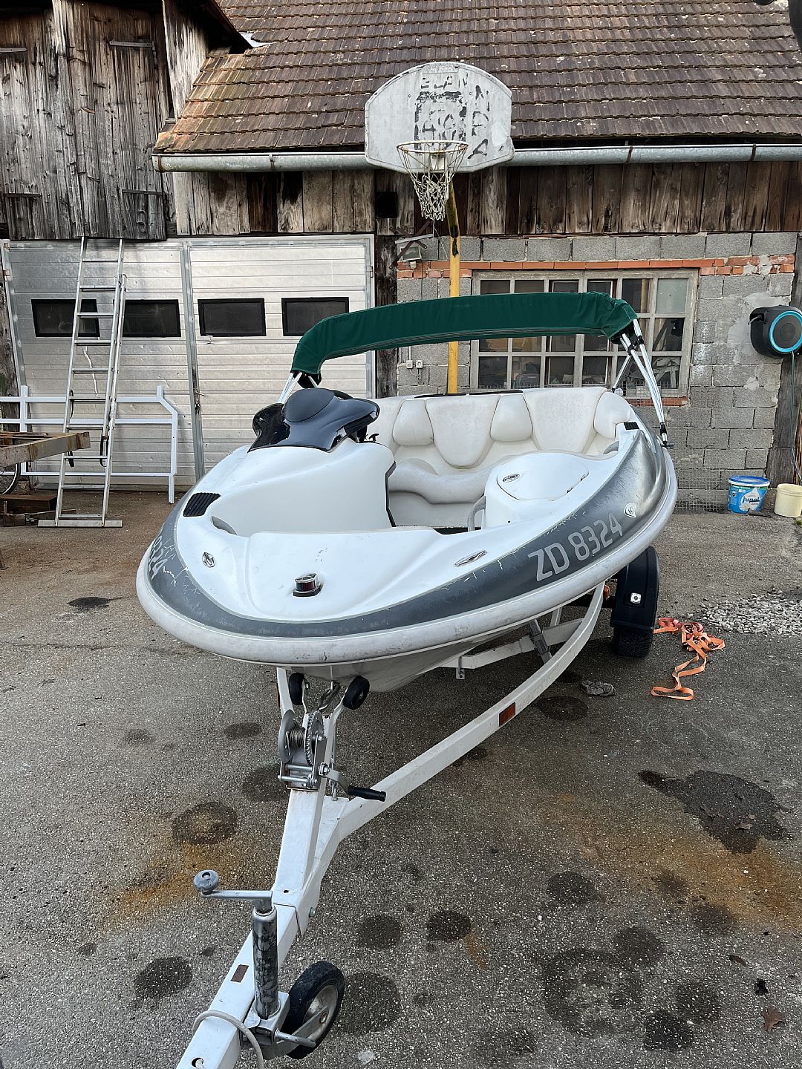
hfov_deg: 53.1
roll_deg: +1.5
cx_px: 401
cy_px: 534
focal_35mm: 26
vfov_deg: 67.3
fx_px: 803
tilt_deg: -14.7
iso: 50
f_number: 1.6
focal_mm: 5.1
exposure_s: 1/121
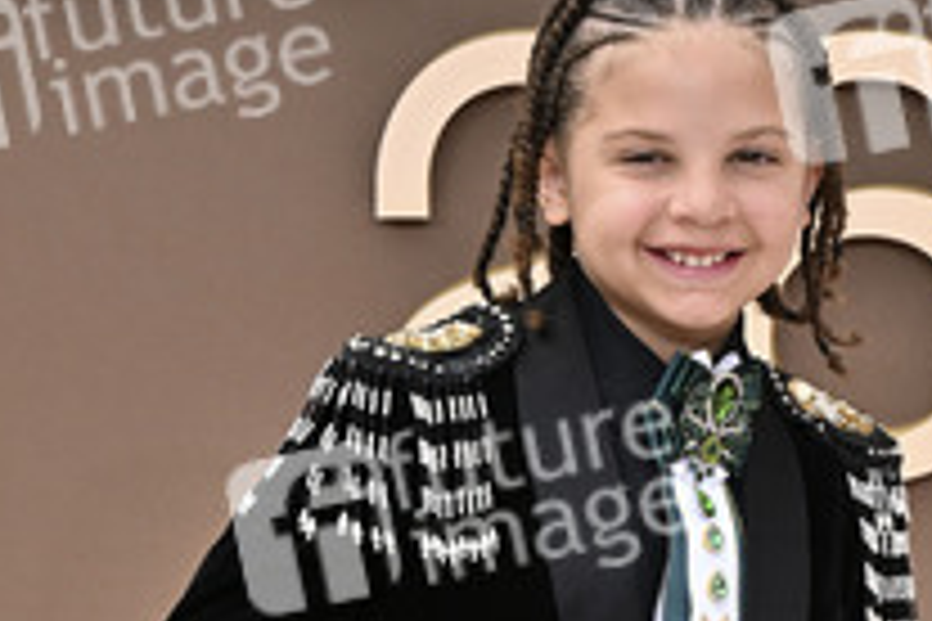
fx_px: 4142
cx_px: 590
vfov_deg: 8.5
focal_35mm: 160
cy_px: 734
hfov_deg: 12.8
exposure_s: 1/320
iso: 400
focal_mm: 83
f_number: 11
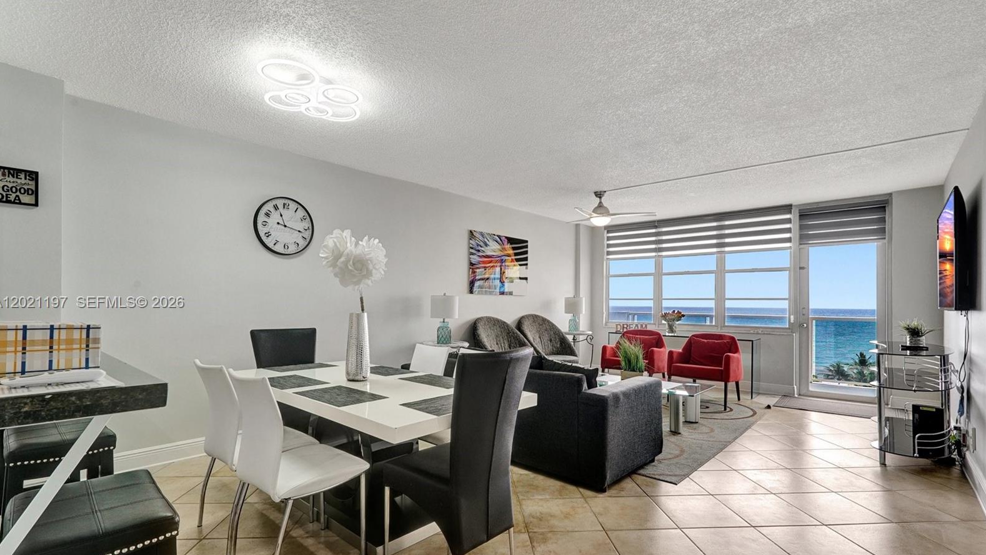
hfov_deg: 95.9
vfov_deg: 63.8
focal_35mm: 17
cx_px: 489
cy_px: 303
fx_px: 445
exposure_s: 1/25
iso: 640
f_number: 13
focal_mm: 16
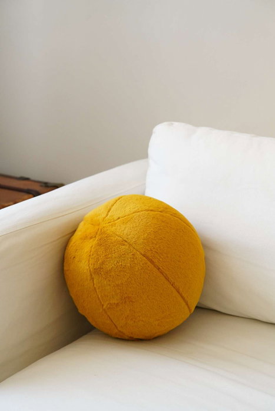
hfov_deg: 19.5
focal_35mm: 70
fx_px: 802
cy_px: 206
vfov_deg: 28.8
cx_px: 138
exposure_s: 1/100
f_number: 5
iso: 3200
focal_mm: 70
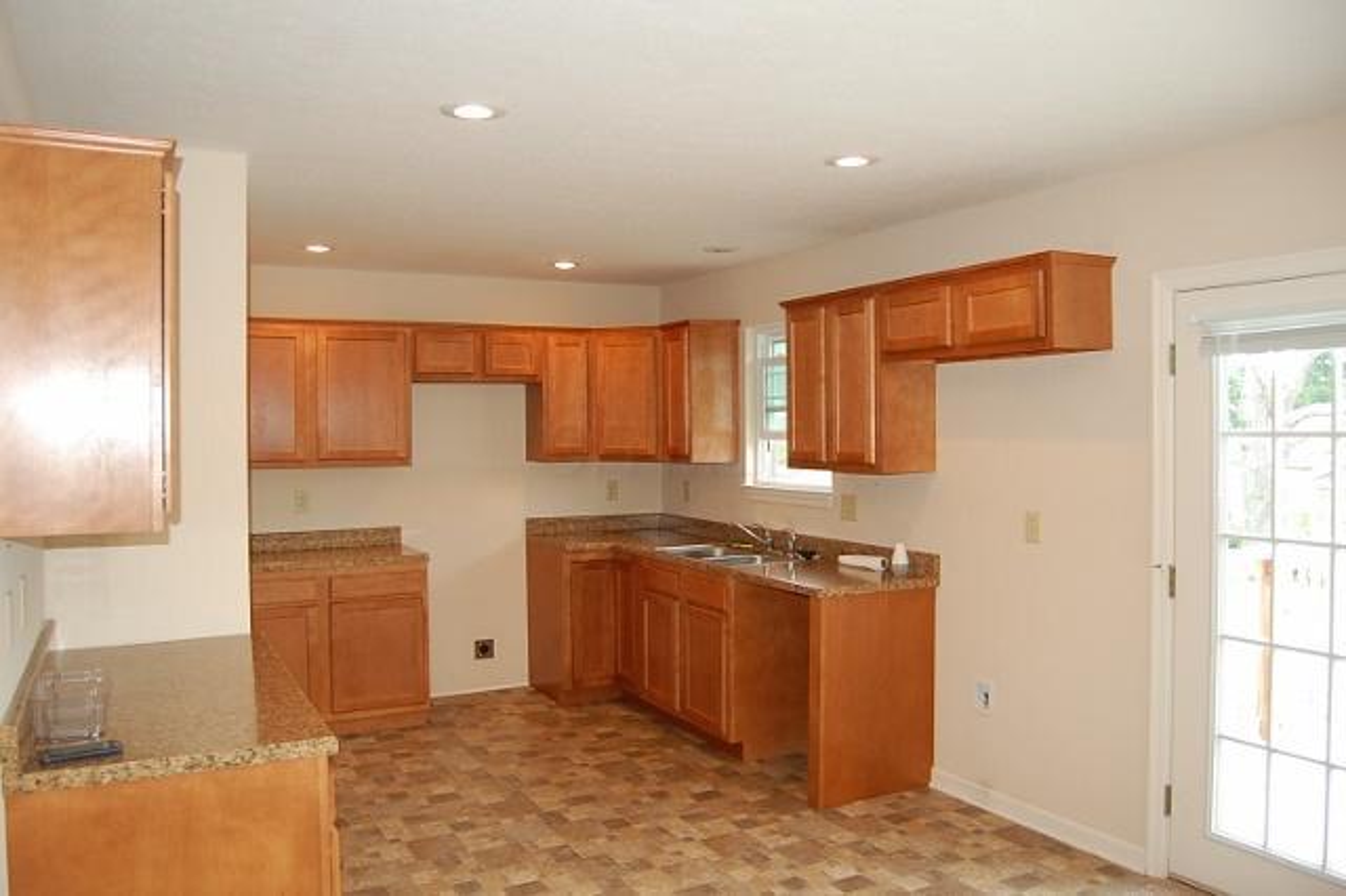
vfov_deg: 47.9
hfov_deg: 67.4
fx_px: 1009
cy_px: 448
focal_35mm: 27
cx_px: 673
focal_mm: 18
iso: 400
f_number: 3.5
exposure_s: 1/60
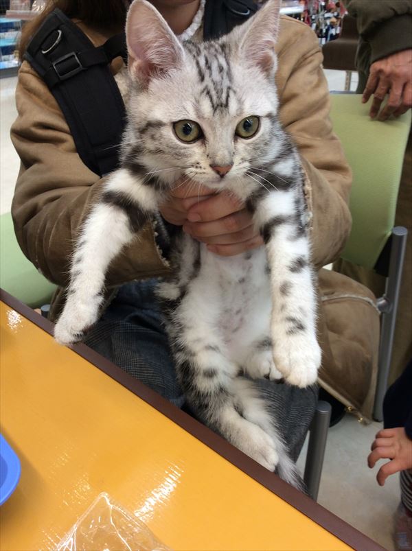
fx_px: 509
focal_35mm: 32
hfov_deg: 44.1
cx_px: 206
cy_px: 276
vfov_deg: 56.9
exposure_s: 1/24
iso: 50
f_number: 2.4
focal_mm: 3.3
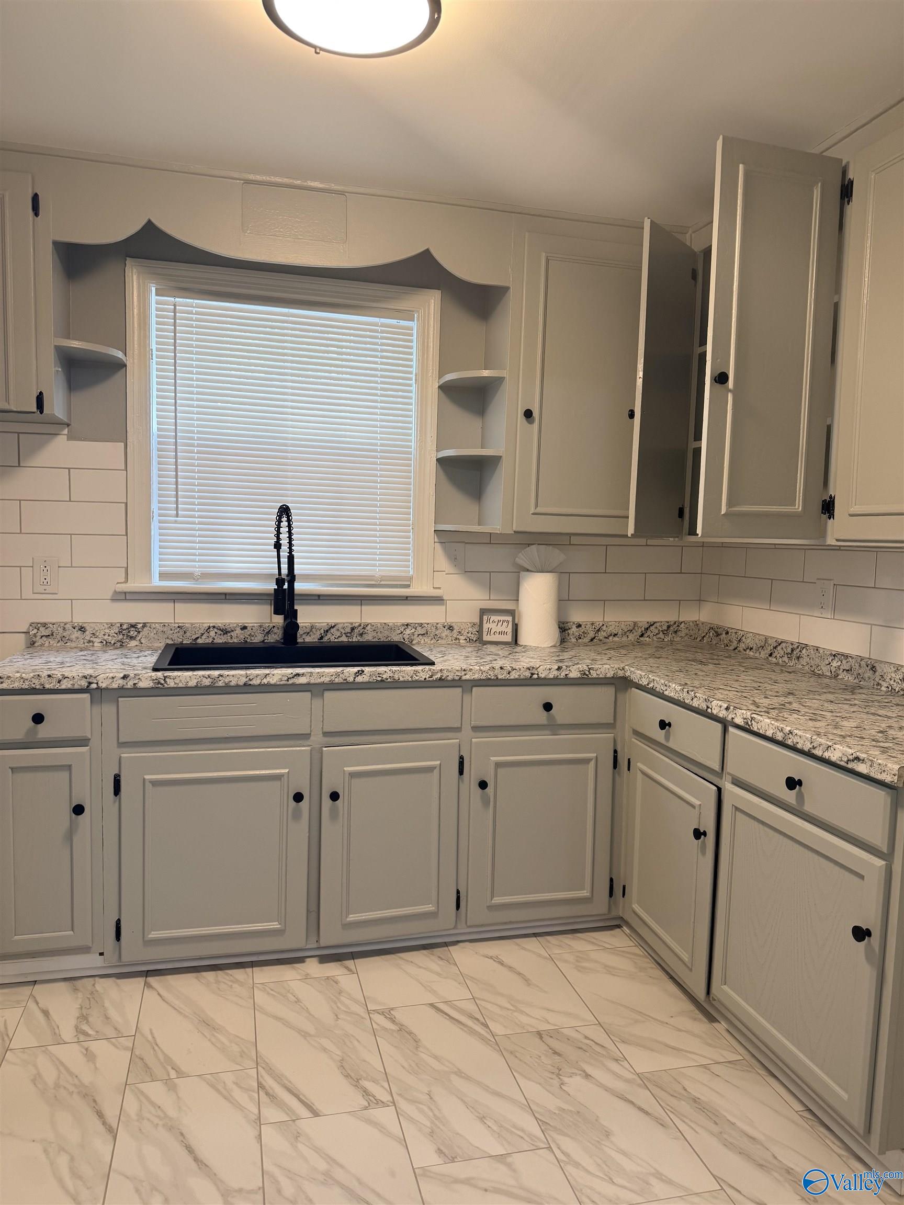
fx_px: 836
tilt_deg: -5.5
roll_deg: -1.7
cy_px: 602
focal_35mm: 24
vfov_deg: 71.6
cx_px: 452
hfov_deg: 56.8
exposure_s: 1/60
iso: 125
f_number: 1.78
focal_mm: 6.76
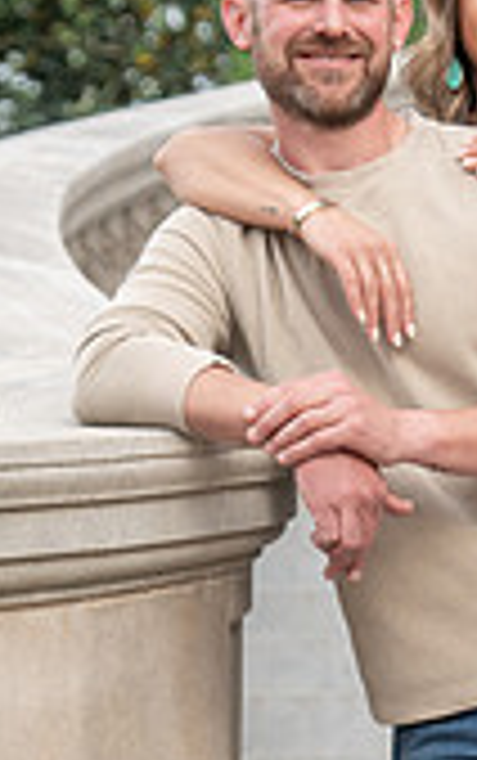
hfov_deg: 6.9
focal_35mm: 190
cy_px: 643
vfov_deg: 11.0
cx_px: 450
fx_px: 3942
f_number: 4
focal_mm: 70
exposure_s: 1/200
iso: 250
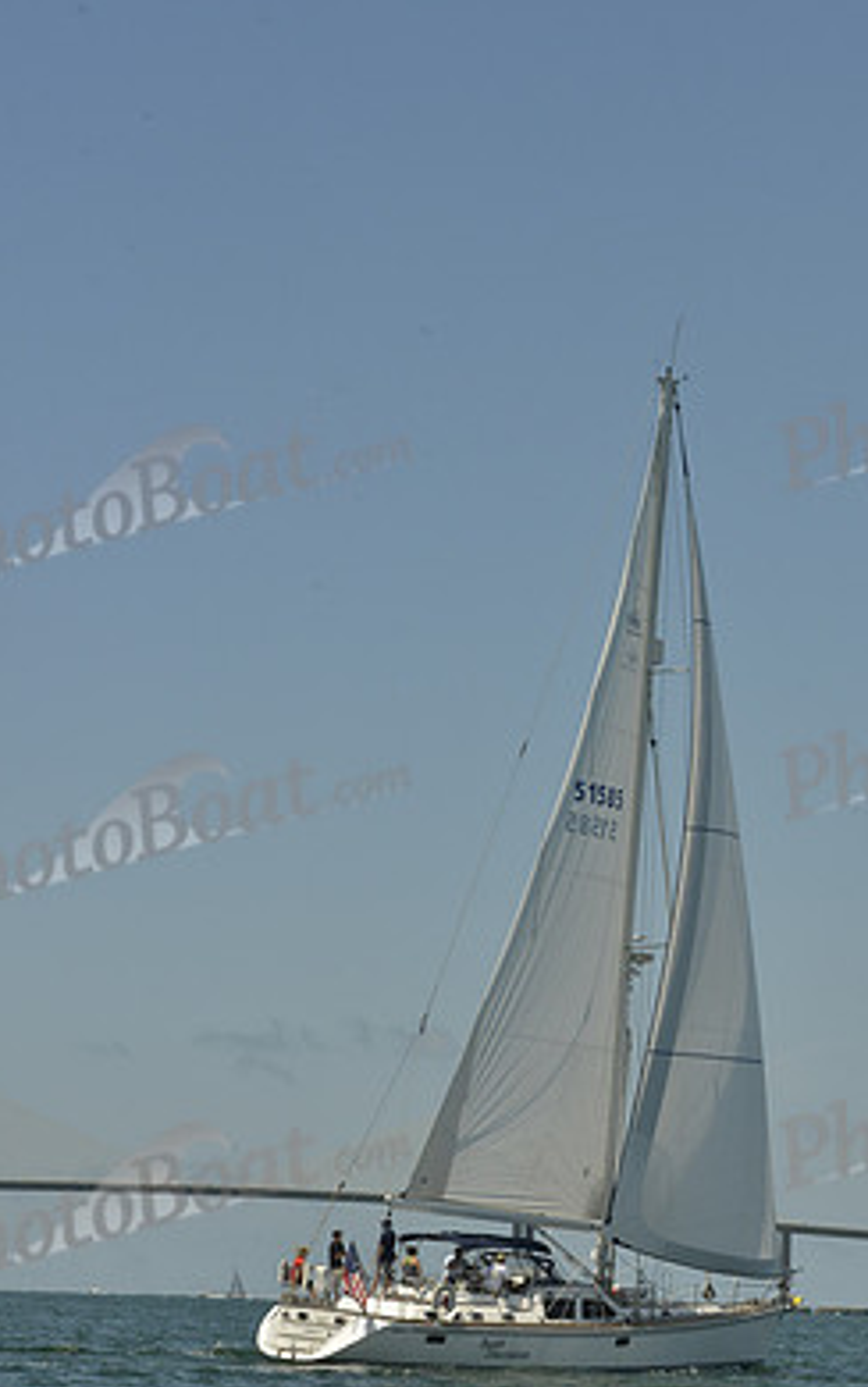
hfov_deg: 12.3
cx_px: 596
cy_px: 964
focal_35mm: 106
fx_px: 4009
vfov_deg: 19.5
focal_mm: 70
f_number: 16
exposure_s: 1/500
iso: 280
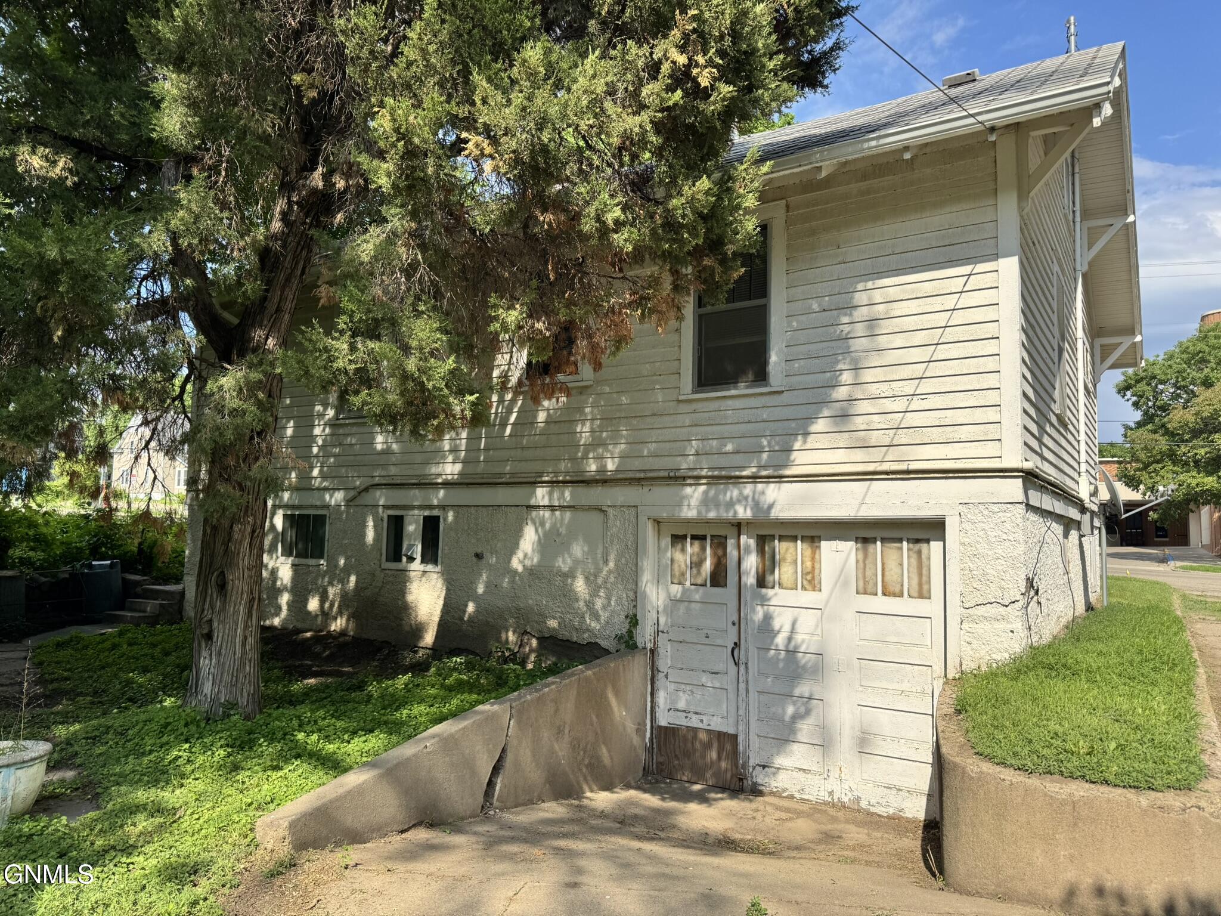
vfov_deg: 56.8
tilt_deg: +5.1
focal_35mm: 24
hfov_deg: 71.6
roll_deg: -1.3
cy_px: 458
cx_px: 610
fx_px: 847
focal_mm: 6.76
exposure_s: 1/2959
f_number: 1.78
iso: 80
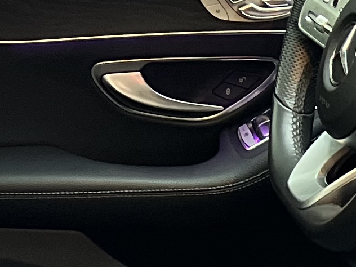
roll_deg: -2.3
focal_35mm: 166
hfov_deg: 11.4
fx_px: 1707
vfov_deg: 8.1
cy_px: 669
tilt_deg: -35.8
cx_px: 549
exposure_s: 1/56
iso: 500
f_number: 1.5
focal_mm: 5.7
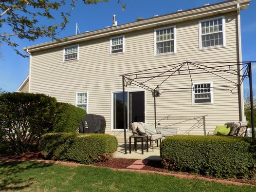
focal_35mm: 28
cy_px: 112
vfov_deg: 49.5
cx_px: 118
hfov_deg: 63.4
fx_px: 207
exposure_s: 1/1250
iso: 80
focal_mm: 4
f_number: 3.1
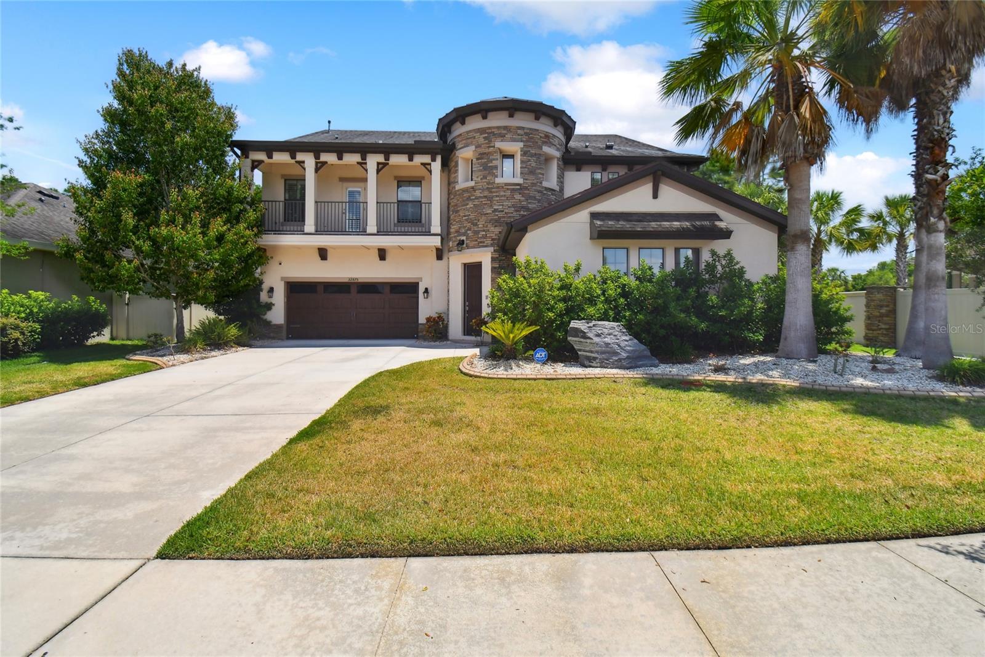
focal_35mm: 15
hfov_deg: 100.4
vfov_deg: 77.3
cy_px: 328
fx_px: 410
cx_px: 492
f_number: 7.1
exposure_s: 1/1600
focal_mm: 10
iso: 100
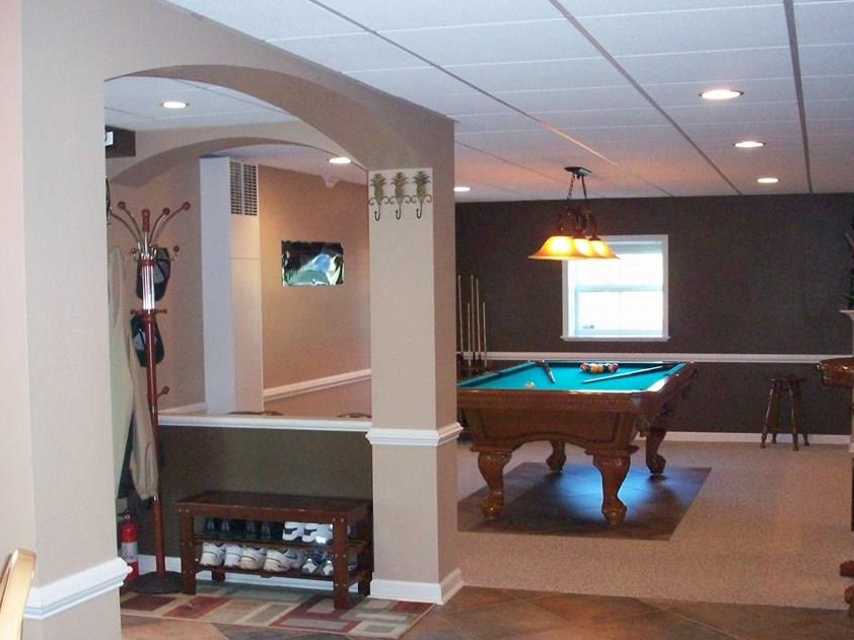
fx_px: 1110
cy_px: 376
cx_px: 461
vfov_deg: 32.1
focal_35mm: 45
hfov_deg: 42.1
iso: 400
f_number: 2.8
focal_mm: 6.2
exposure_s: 1/45
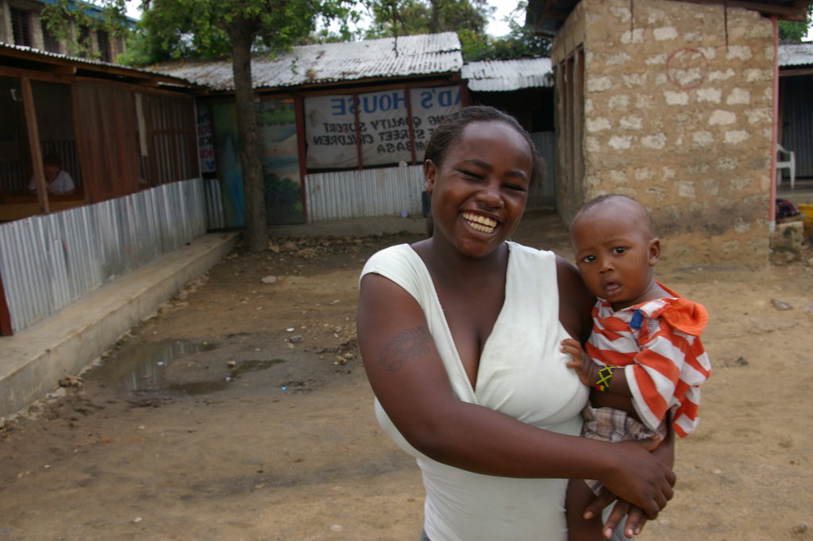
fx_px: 778
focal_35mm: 34
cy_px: 270
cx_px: 406
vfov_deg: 38.3
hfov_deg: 55.1
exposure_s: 1/180
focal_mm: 23
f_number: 8
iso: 200
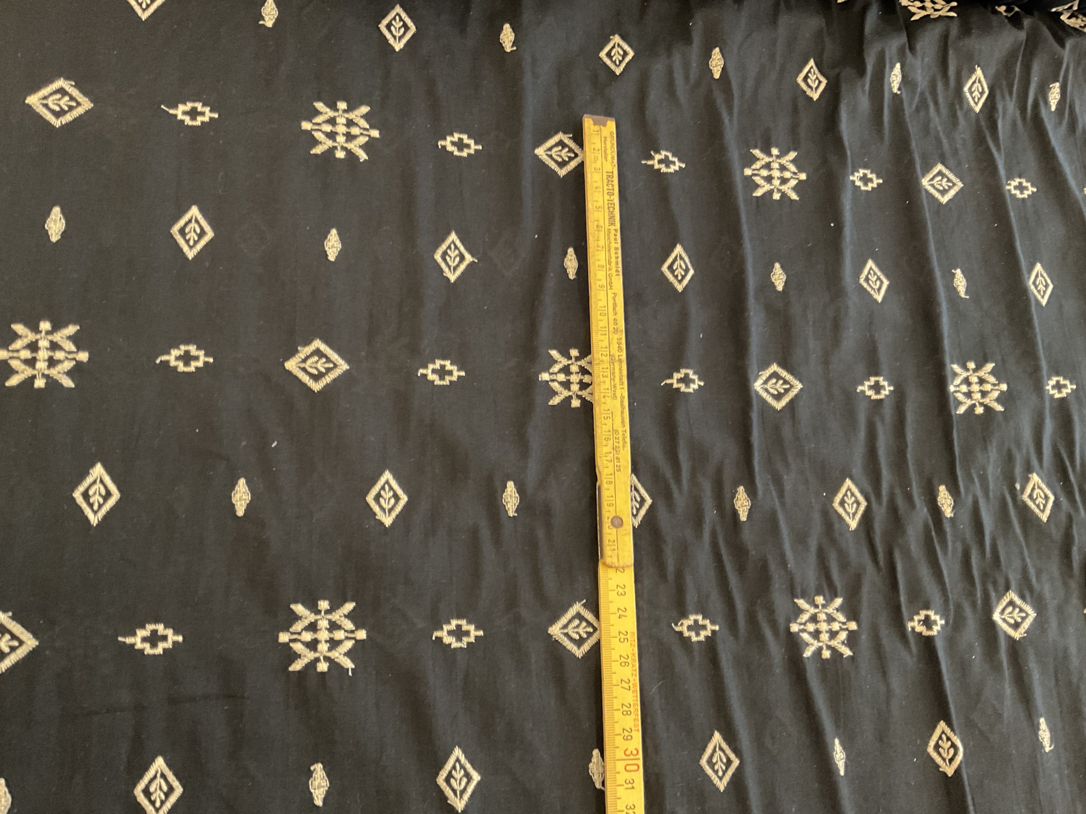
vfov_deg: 48.2
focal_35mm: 29
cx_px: 543
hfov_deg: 61.7
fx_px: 910
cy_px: 407
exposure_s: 1/25
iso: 320
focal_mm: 3
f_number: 1.8
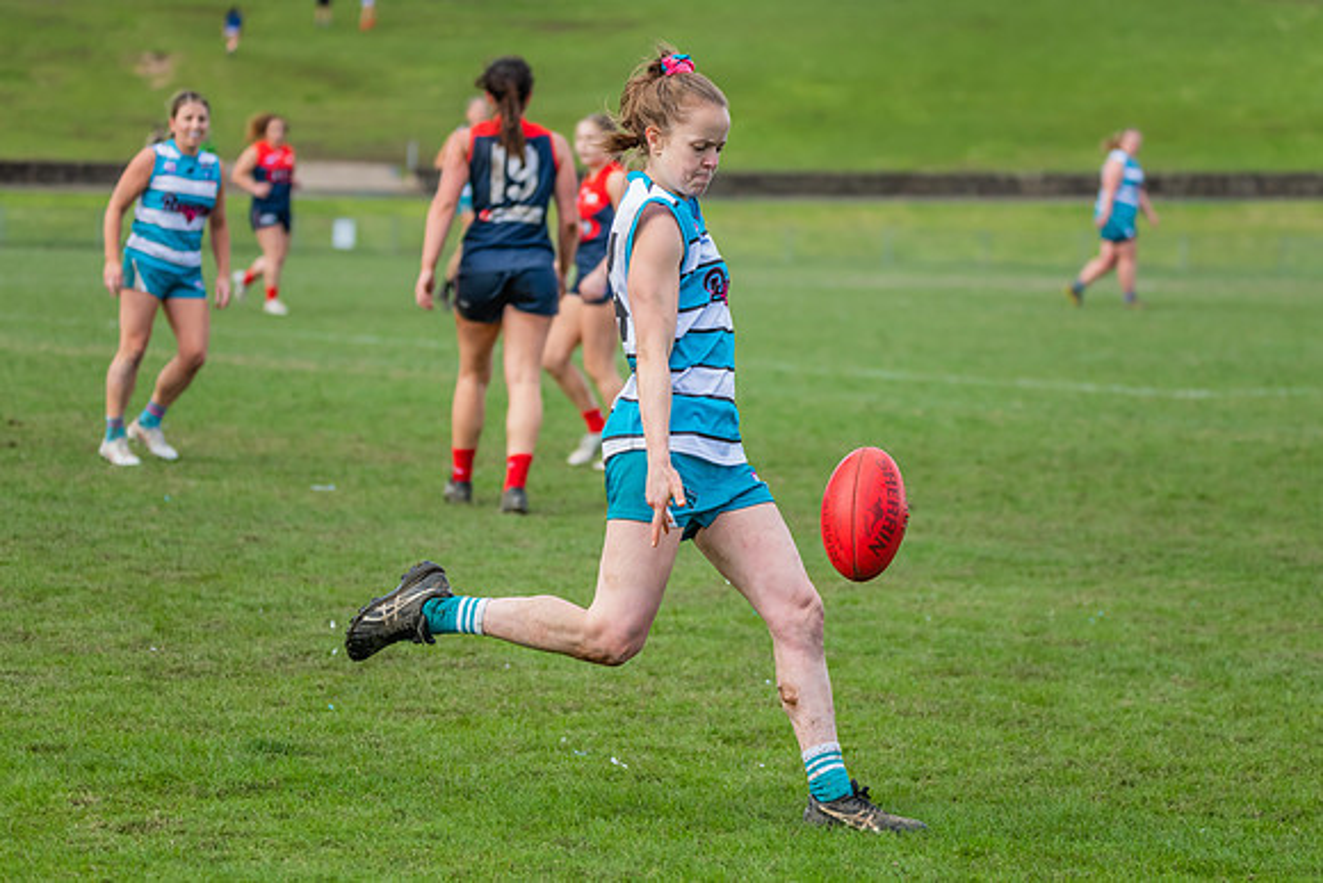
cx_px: 661
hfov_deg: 12.7
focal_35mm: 161
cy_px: 441
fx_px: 5931
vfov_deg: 8.5
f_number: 5.6
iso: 800
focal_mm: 150
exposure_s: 1/1600
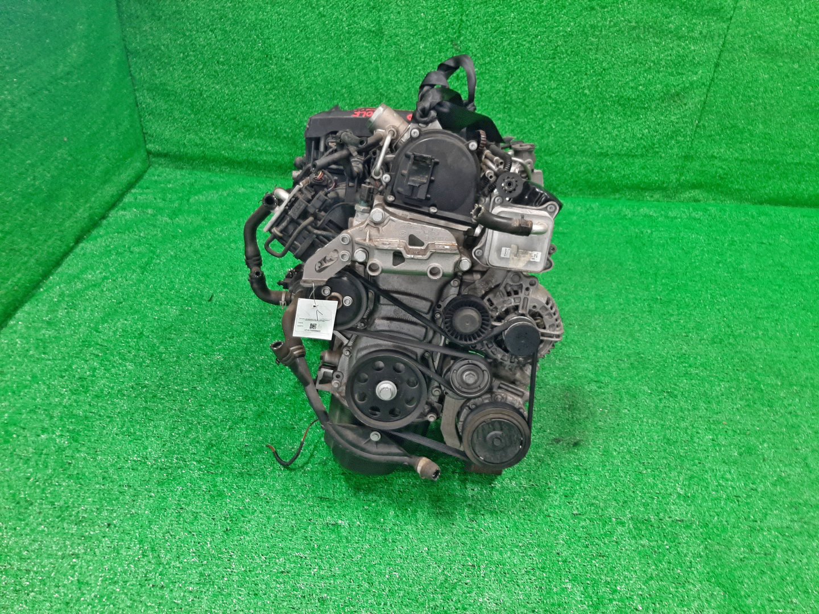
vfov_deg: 53.1
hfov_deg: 67.3
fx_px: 615
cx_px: 410
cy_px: 307
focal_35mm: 26
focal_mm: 3.93
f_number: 1.7
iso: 132
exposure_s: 1/50
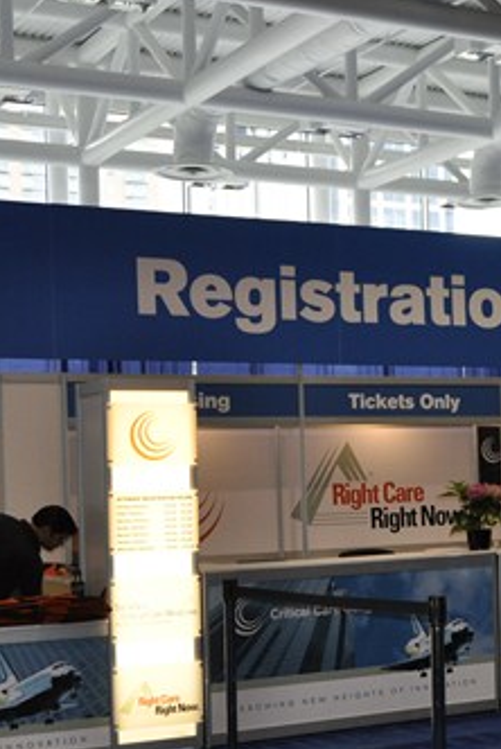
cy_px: 457
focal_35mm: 75
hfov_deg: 17.5
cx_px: 573
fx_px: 1562
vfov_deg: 26.9
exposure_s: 1/125
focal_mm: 26
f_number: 3.8
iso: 800
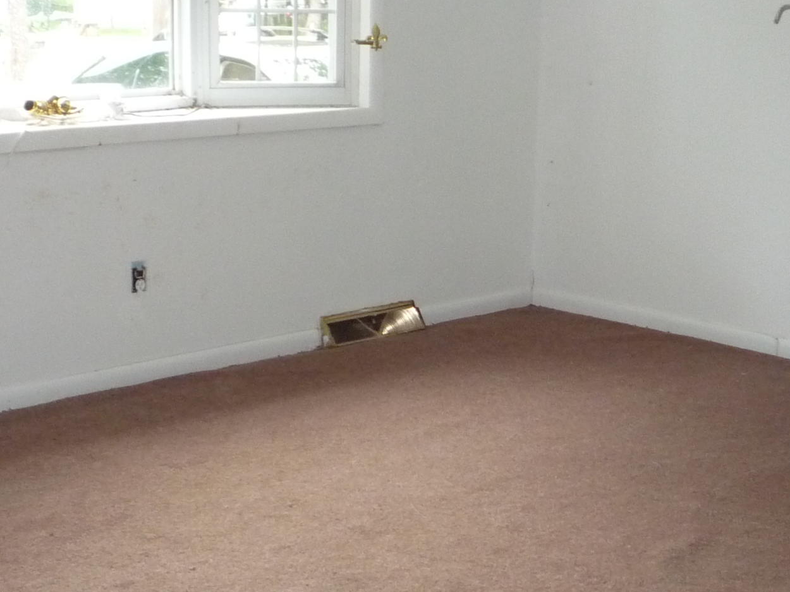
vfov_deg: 20.4
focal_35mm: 72
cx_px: 493
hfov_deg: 26.9
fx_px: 1643
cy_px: 254
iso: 320
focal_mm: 5.2
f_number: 3.3
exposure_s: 1/30
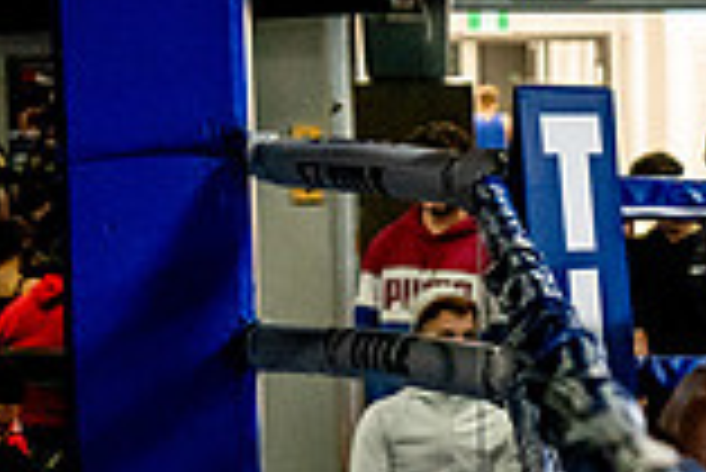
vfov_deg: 7.1
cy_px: 663
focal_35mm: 192
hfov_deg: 10.4
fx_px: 3769
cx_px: 958
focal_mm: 35
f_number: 2.8
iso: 5000
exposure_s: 1/800
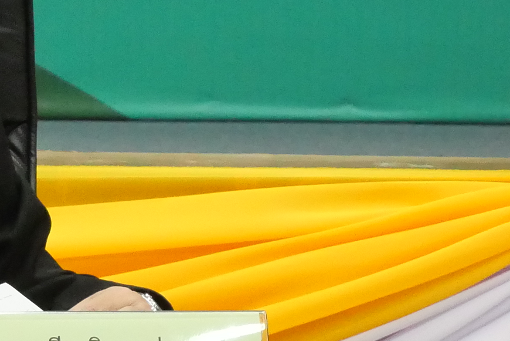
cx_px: -261
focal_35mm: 529
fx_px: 7498
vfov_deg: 2.6
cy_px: 46
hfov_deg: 3.9
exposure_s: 1/80
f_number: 5.6
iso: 3200
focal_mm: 60
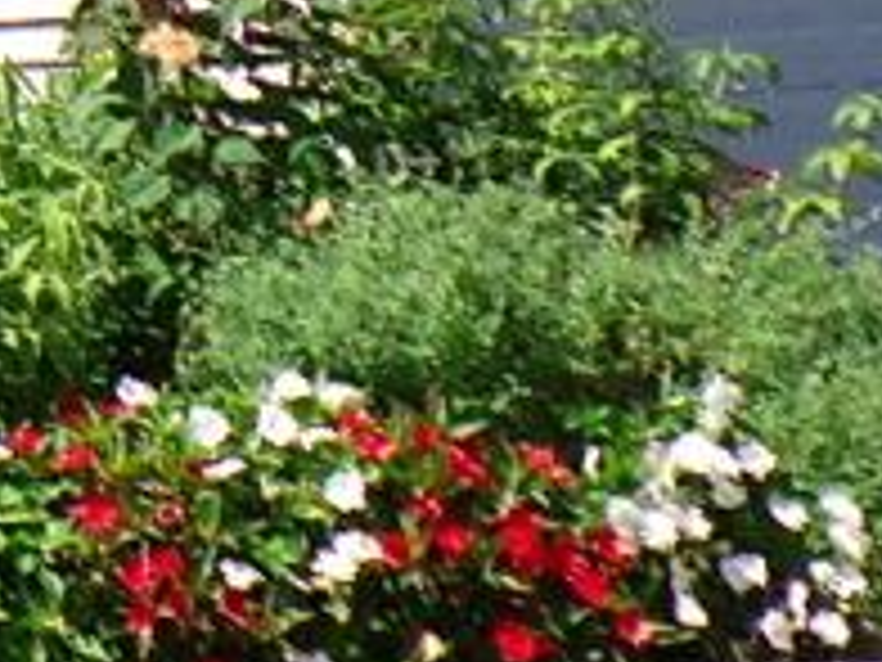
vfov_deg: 9.5
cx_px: -1053
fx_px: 3720
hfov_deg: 11.7
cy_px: -667
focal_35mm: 146
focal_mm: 5
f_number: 4.2
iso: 125
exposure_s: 1/640
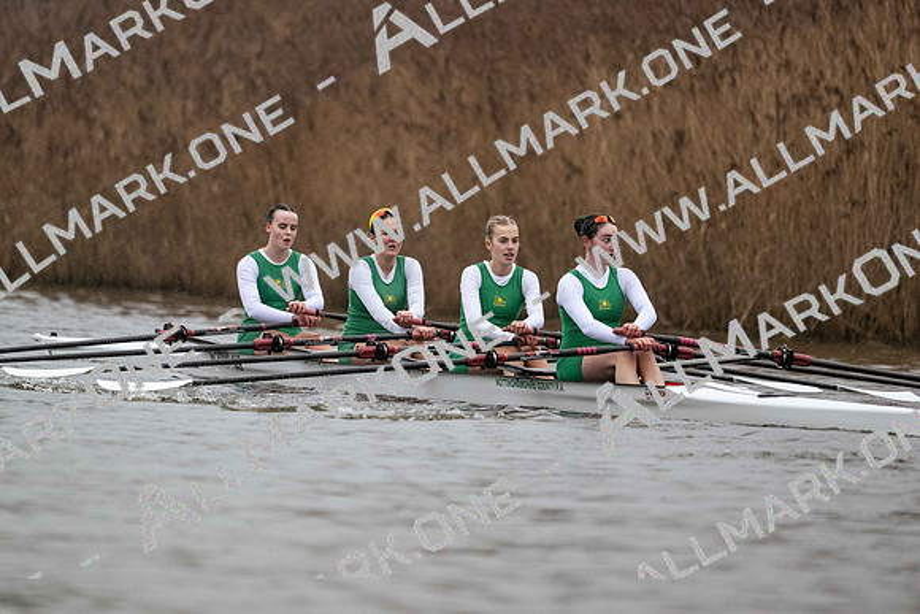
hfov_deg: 5.2
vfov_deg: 3.4
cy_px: 307
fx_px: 10224
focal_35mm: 400
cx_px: 460
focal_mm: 400
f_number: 4.5
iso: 4500
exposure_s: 1/1600
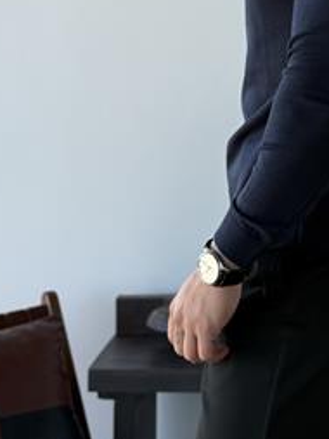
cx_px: 320
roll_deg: -0.1
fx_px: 1279
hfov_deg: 14.5
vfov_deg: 19.0
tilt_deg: -0.2
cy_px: 25
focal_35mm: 101
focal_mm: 6.76
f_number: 1.78
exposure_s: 1/234
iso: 64
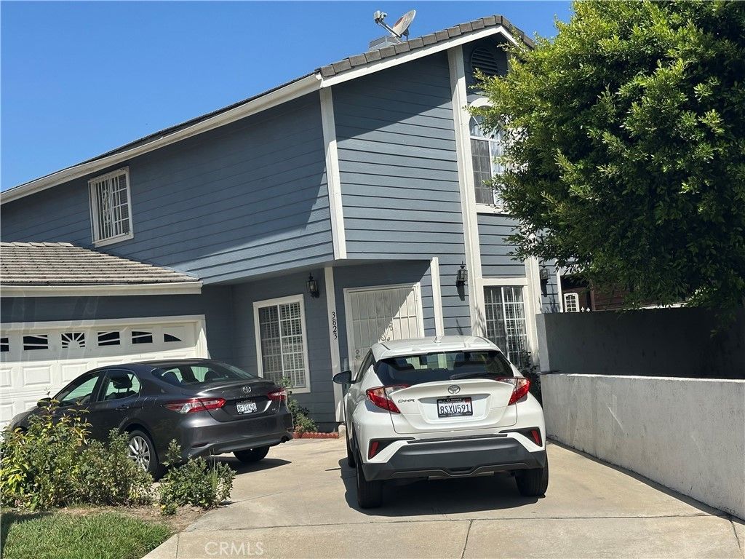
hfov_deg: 39.7
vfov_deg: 30.3
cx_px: 372
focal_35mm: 48
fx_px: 1033
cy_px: 280
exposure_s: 1/5000
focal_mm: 6.86
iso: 64
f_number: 1.78
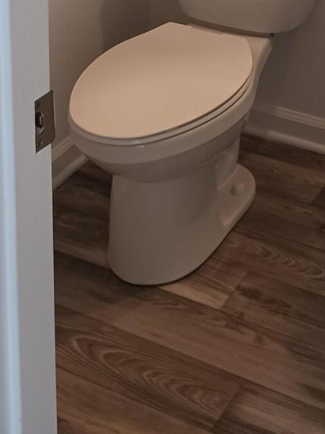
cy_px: -198
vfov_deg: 21.1
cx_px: 281
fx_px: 1002
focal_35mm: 80
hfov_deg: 18.2
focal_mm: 4
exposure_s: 1/60
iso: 160
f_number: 1.8
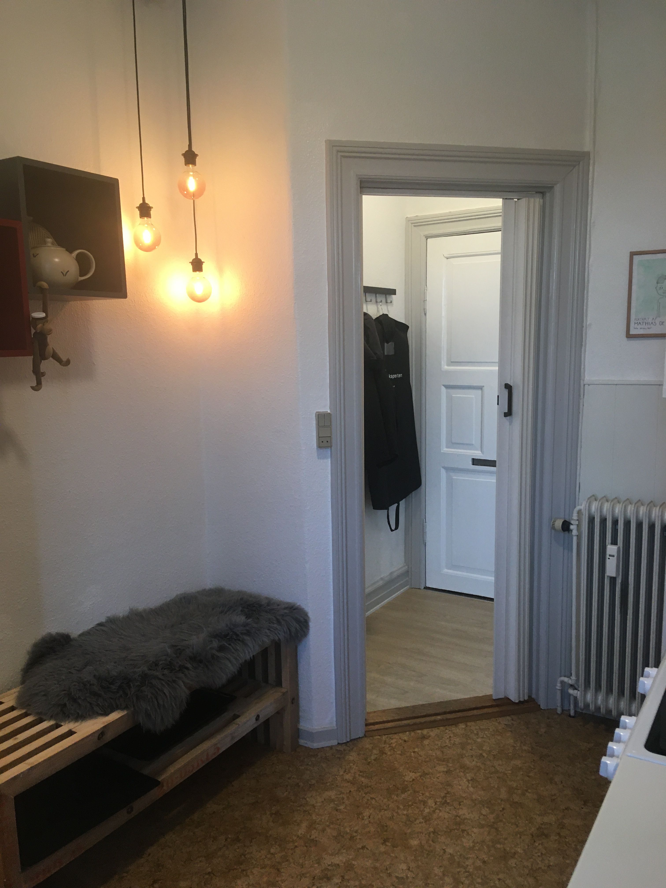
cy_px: 444
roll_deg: +1.8
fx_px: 744
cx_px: 333
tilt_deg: -8.4
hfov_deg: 48.2
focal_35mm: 29
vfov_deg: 61.7
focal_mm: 4.15
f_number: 2.2
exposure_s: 1/33
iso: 64
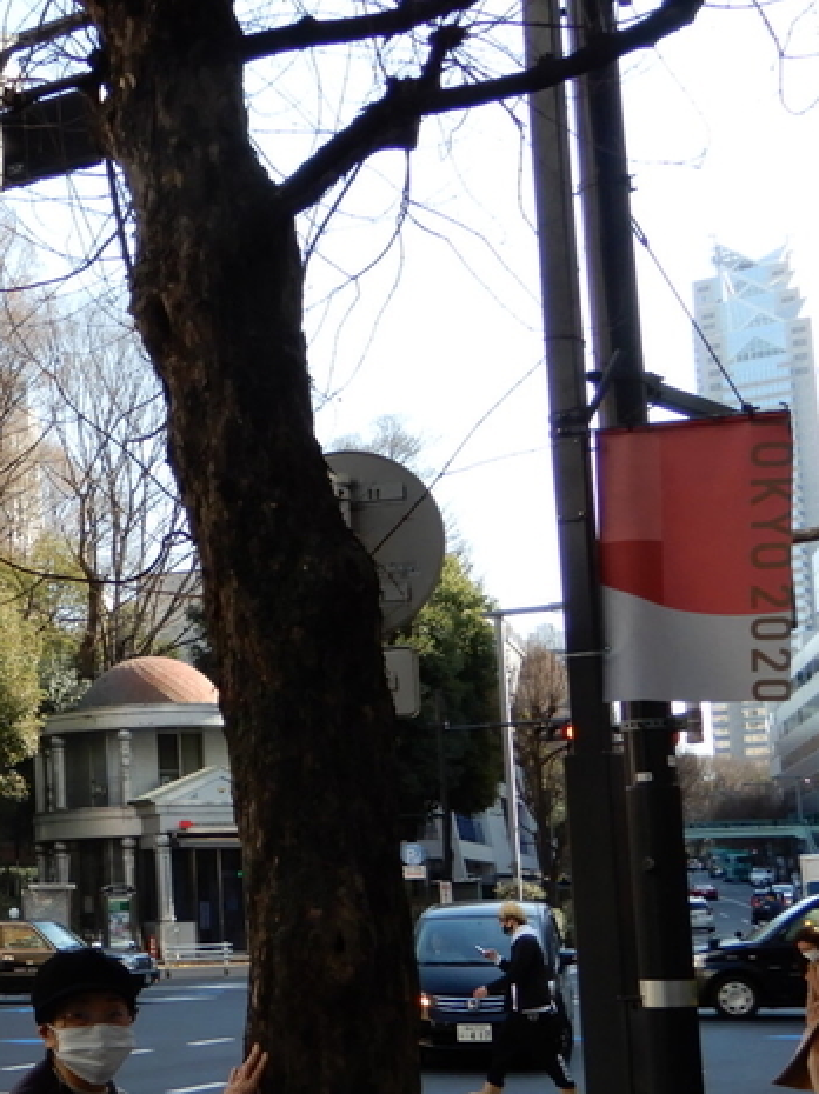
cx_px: -125
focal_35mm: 62
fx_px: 1959
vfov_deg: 31.0
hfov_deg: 22.1
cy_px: 701
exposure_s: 1/250
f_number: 3.4
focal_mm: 4.3
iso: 80
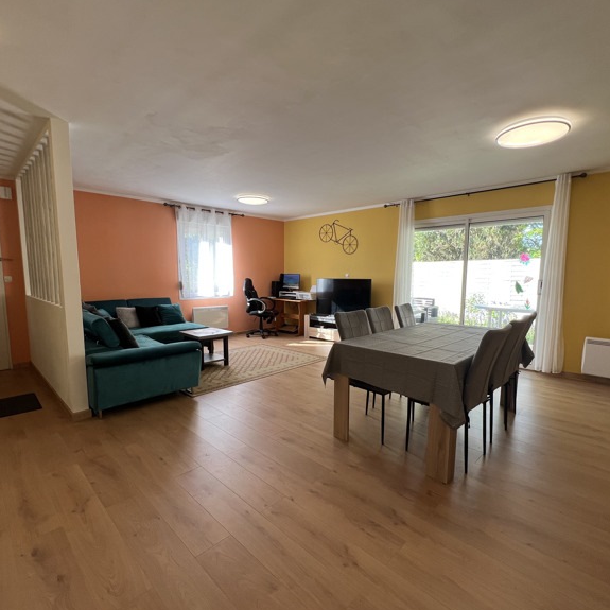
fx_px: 319
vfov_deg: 87.4
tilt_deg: -7.0
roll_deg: -0.5
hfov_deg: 87.4
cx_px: 306
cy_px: 315
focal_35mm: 16
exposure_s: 1/99
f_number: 1.8
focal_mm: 1.57
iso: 50
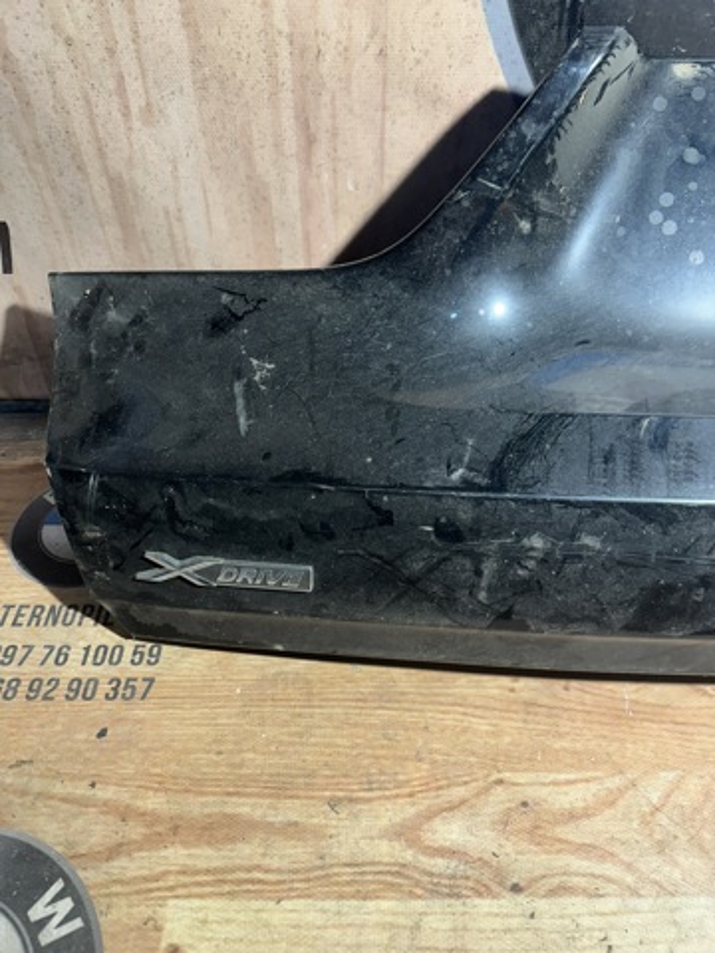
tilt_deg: -48.2
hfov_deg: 56.8
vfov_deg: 71.6
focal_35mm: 24
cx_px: 358
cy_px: 476
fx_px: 661
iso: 160
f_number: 1.78
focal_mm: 6.86
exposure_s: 1/100
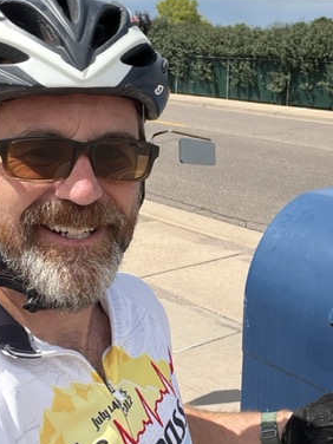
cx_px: 220
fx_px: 654
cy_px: 233
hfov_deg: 28.4
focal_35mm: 51
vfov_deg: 37.5
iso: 32
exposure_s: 1/684
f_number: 2.2
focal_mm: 2.71
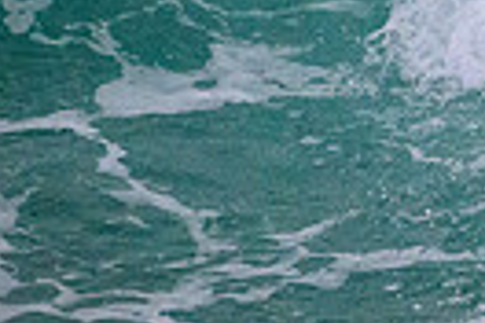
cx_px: 1089
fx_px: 37989
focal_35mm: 2820
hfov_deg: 0.7
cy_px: 6
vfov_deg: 0.5
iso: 8000
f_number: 11
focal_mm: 600
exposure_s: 1/2000
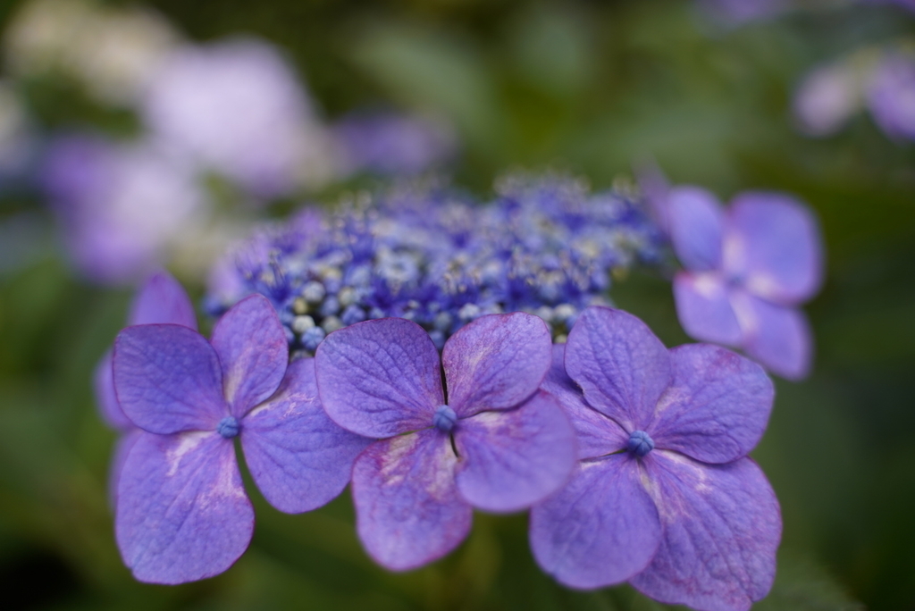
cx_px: 458
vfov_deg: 46.5
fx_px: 712
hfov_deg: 65.4
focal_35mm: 28
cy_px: 306
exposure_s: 1/125
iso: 250
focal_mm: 28
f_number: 2.8
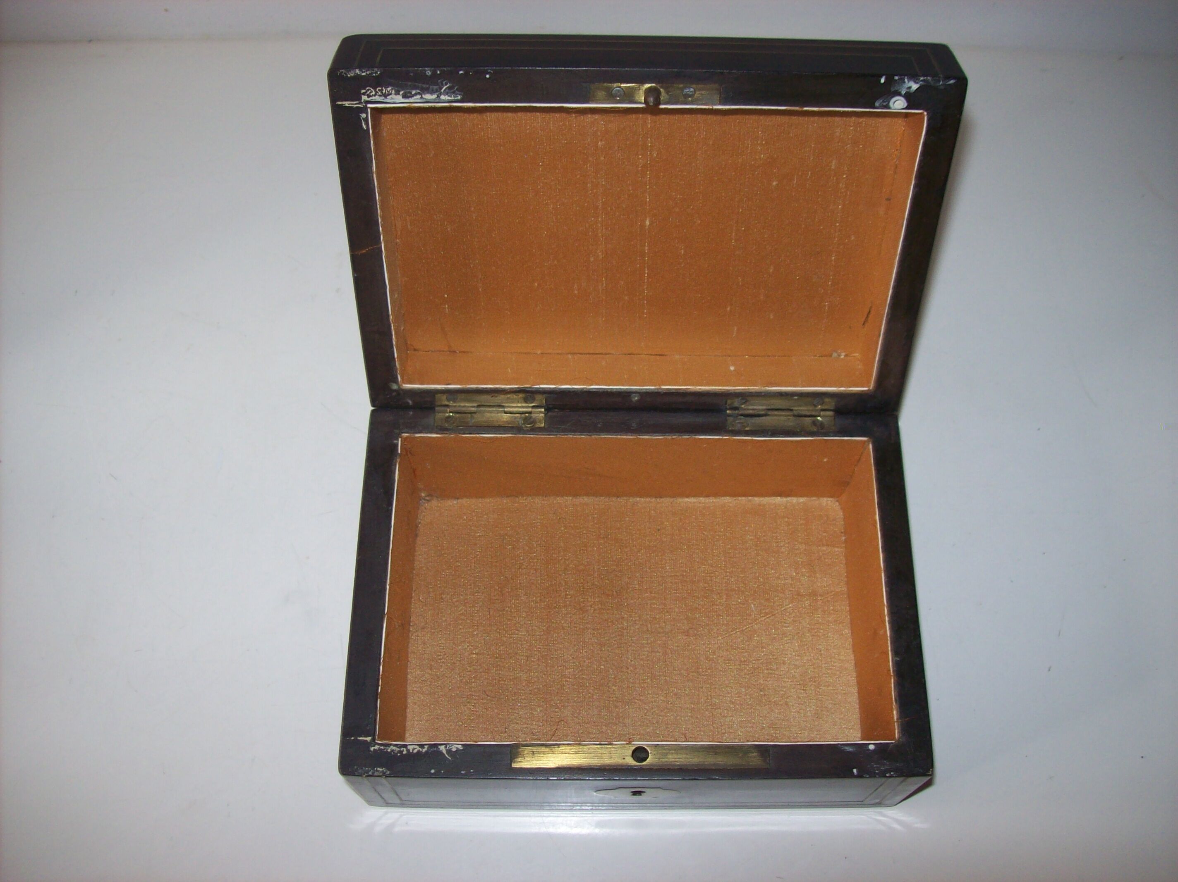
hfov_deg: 51.4
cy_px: 441
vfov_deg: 39.6
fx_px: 1225
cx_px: 589
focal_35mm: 36
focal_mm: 6
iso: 80
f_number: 2.7
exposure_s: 1/64
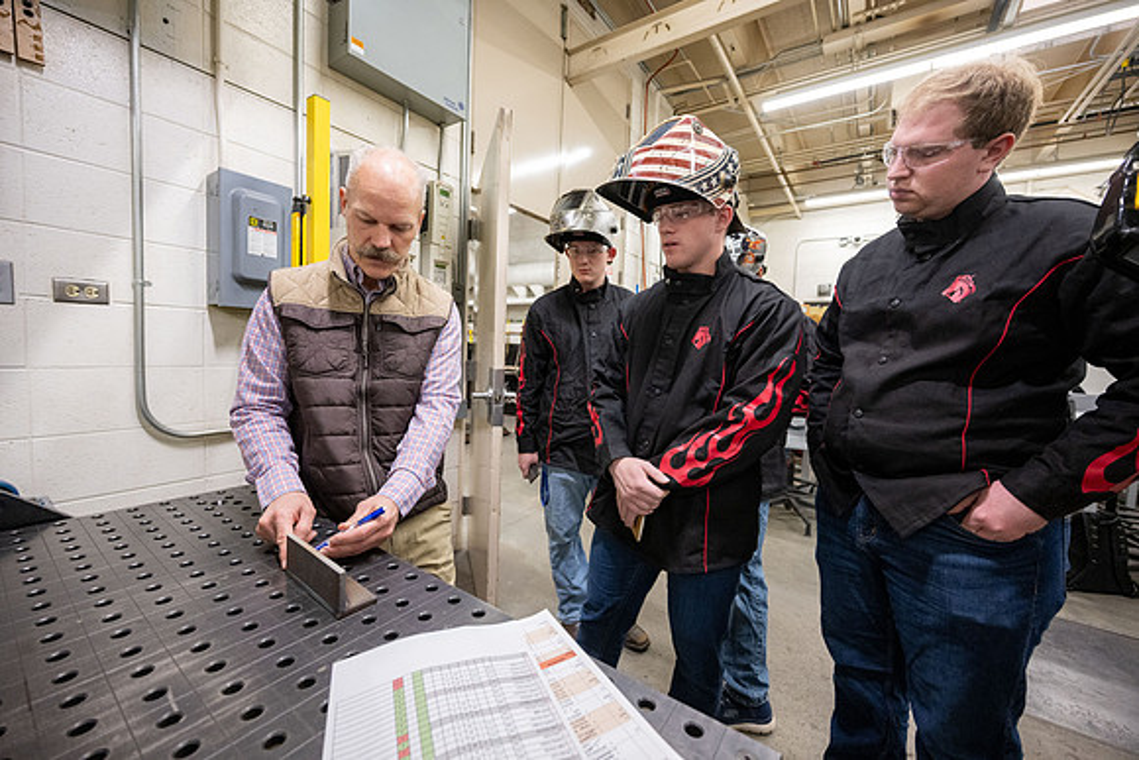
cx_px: 570
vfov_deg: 81.2
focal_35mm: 14
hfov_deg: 104.2
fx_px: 443
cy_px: 380
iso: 2000
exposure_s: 1/200
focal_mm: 14
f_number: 4
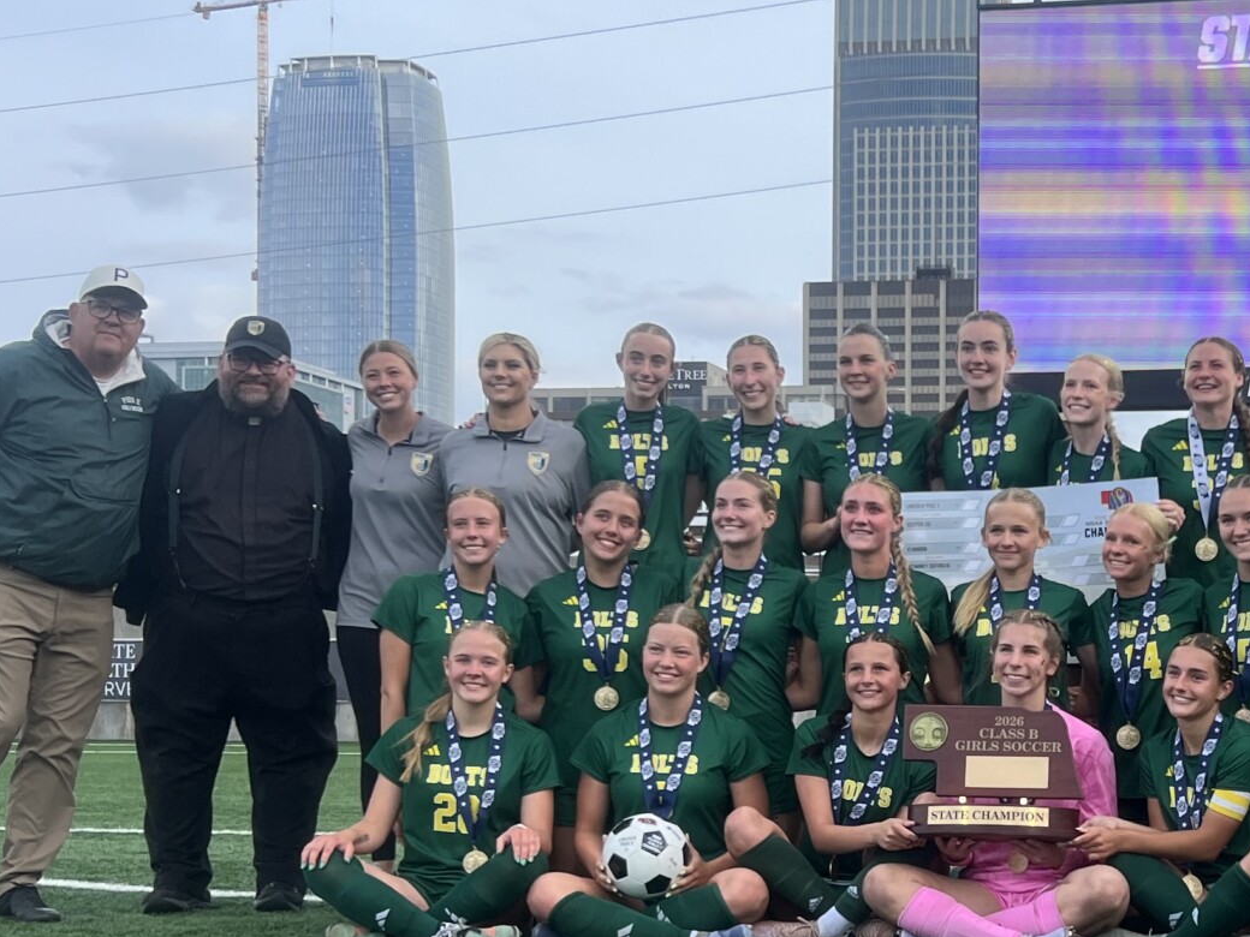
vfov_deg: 22.7
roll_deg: +1.1
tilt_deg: -0.1
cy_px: 729
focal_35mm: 64
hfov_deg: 29.3
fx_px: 2311
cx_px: 1072
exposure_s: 1/1808
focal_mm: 5.7
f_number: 1.5
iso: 50
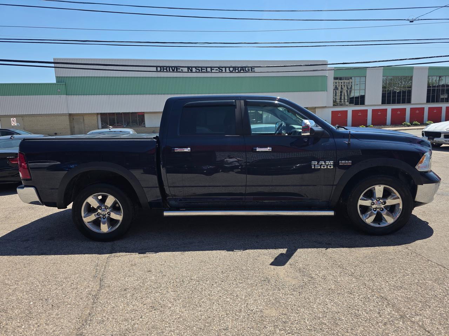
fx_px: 298
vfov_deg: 58.9
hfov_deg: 73.9
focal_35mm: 23
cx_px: 224
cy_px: 168
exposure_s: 1/4237
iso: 80
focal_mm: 6.3
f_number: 1.7
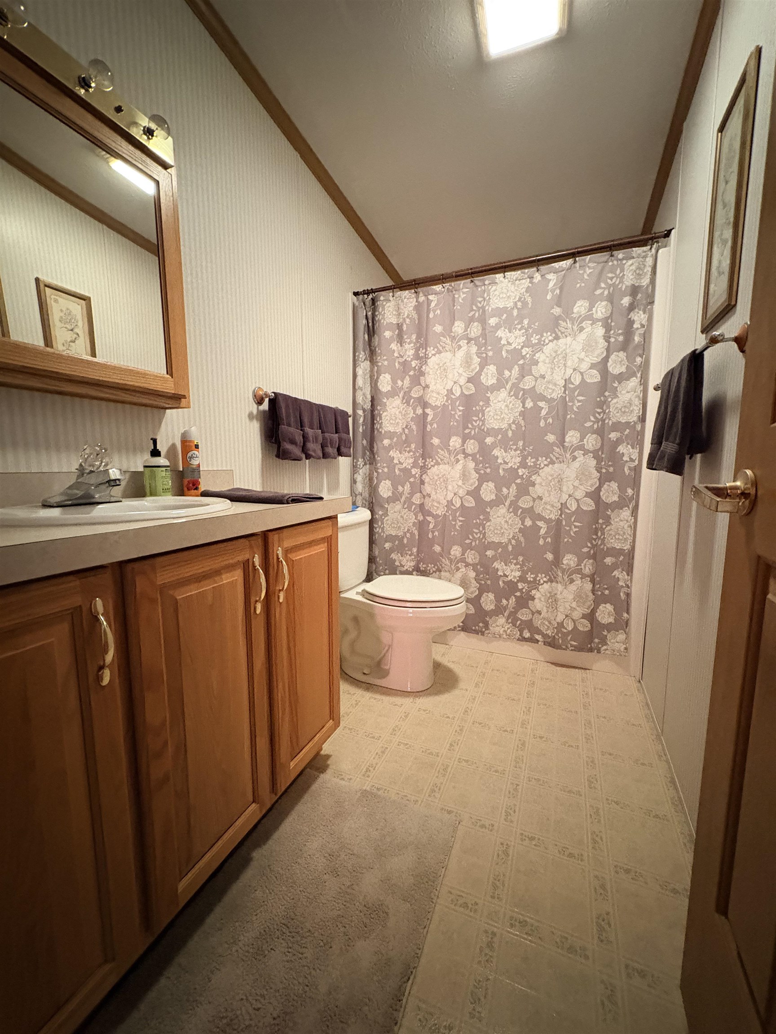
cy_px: 517
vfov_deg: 102.1
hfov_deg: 85.7
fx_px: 418
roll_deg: -0.7
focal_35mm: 14
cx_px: 388
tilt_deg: -6.4
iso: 1000
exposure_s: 1/30
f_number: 2.2
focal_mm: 2.22
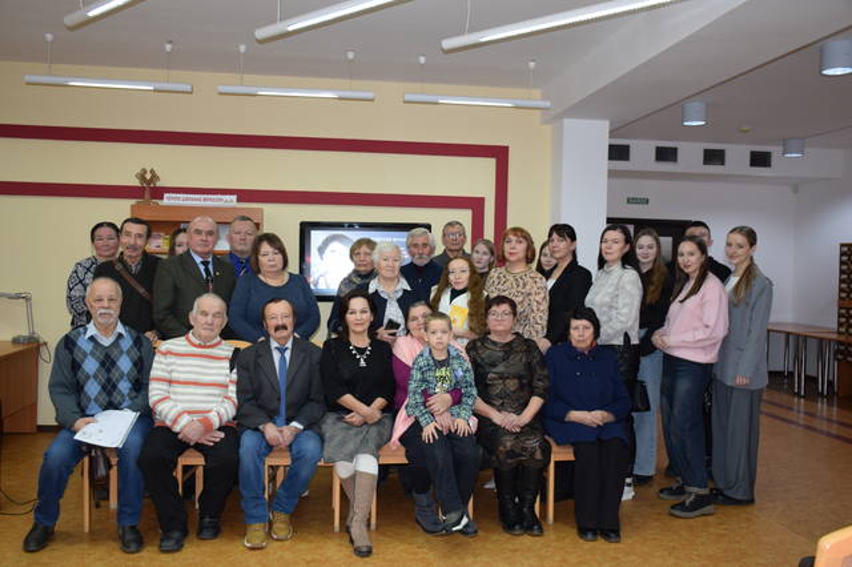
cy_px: 284
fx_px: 781
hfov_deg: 57.2
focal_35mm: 33
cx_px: 426
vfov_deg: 39.9
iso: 720
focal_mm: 22
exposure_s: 1/60
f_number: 4
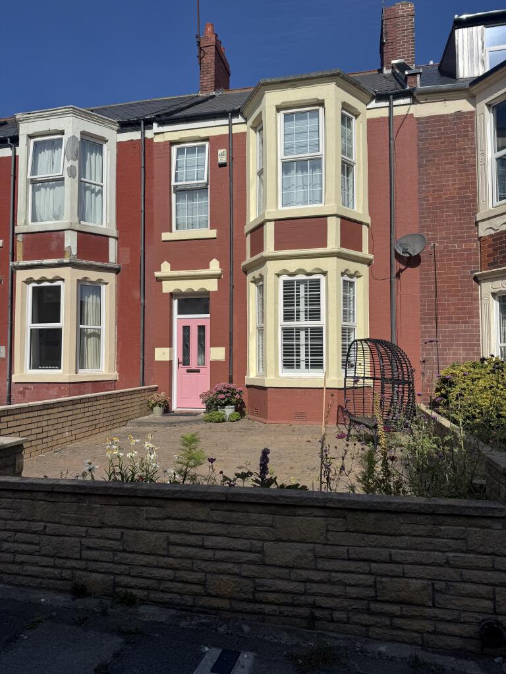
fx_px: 468
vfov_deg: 71.6
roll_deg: +0.6
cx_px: 253
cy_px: 337
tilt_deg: +3.7
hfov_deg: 56.8
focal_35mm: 24
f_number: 1.78
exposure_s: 1/9009
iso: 80
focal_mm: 6.76
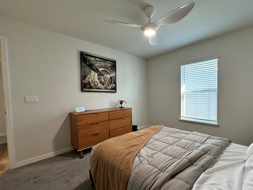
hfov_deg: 93.9
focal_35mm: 16
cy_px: 100
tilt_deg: -2.7
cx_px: 144
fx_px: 117
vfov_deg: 78.0
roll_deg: +1.3
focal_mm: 2.22
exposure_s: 1/120
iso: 160
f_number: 2.2
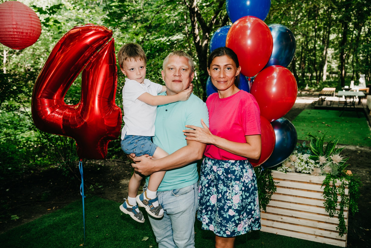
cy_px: 122
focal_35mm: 34
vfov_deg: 38.9
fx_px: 350
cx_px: 180
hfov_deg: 55.8
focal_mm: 32
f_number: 3.5
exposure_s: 1/160
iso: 125
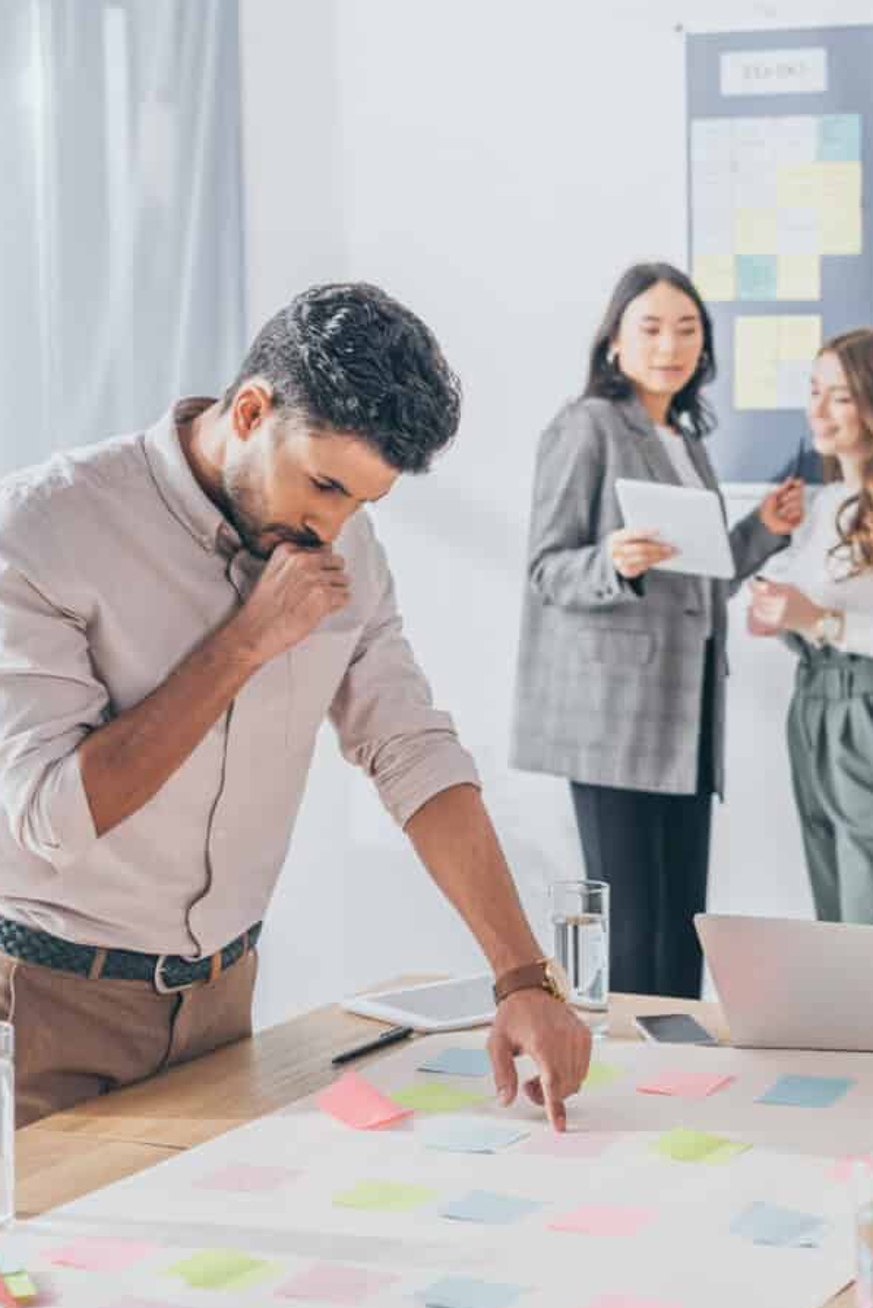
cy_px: 661
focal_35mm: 76
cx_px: 858
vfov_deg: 26.6
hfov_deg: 17.6
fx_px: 2763
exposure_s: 1/200
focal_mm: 50
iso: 100
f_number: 4
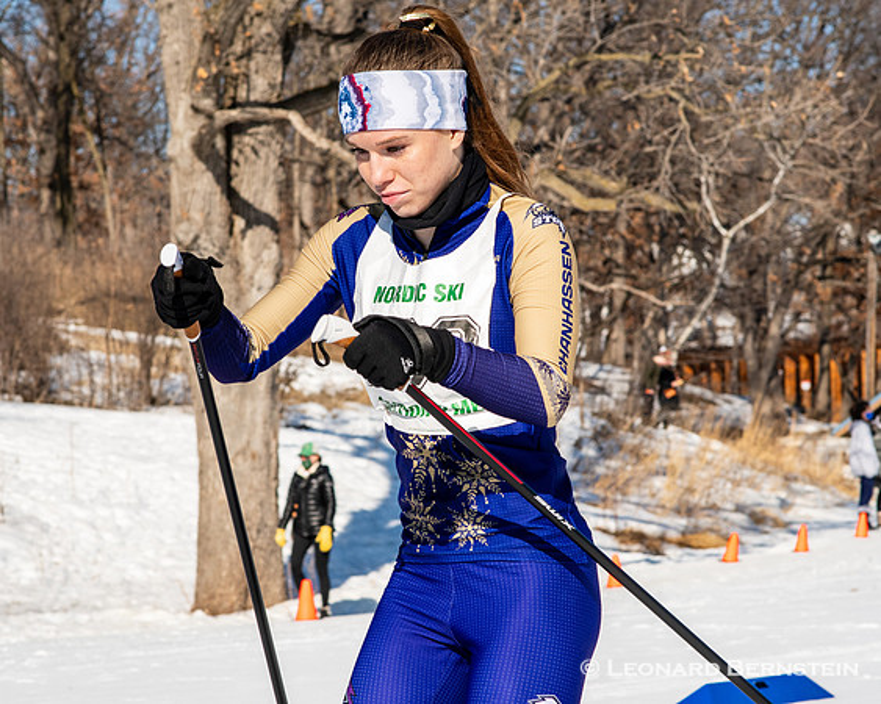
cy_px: 352
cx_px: 391
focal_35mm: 144
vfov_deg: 10.7
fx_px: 3743
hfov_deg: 13.4
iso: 400
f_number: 9
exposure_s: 1/1000
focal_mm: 85
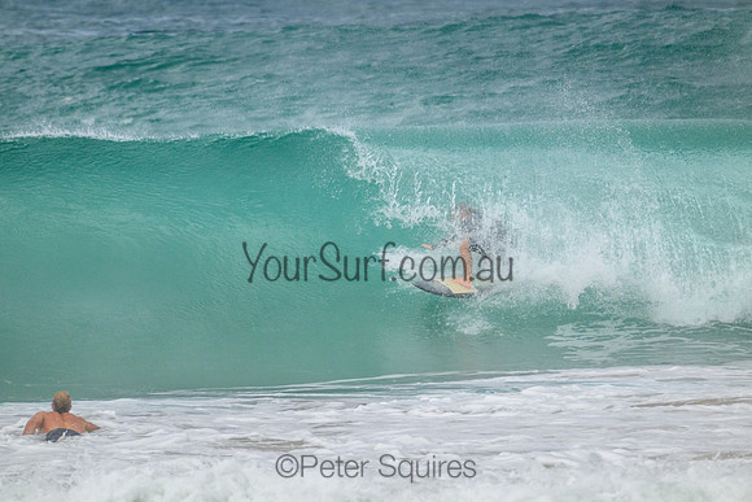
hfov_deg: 2.6
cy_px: 251
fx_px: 16714
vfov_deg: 1.7
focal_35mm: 800
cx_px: 376
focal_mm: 800
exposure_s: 1/2000
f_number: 11
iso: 1400
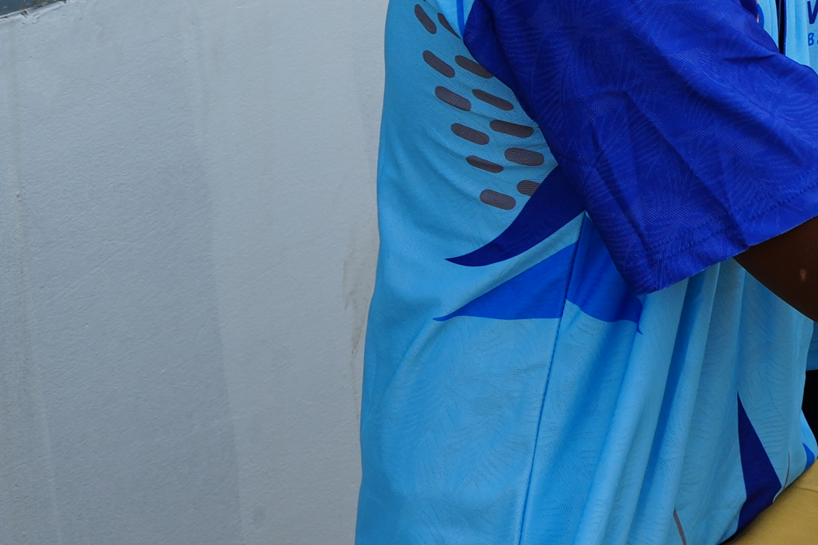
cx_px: 1496
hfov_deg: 16.0
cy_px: -360
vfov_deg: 12.0
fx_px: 2431
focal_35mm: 107
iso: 100
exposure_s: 1/125
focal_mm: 24
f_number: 9
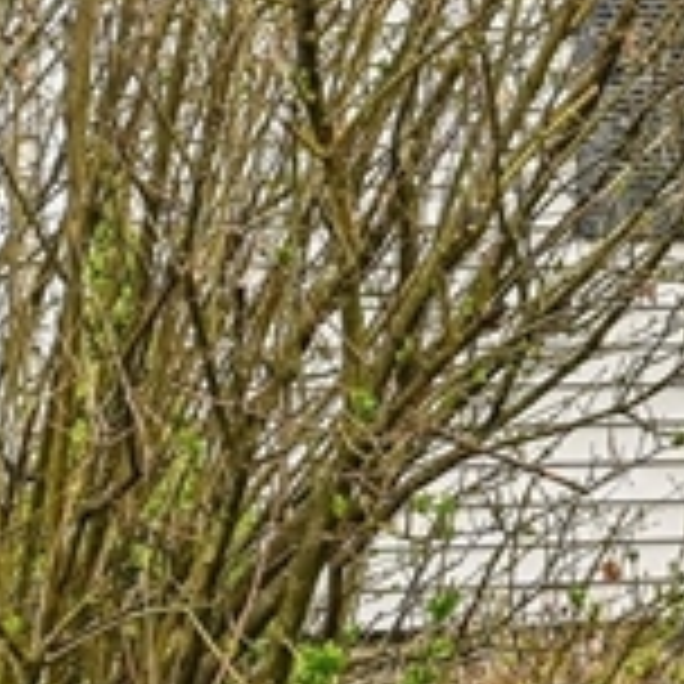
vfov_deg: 9.8
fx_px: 3845
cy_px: -380
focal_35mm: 172
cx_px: 824
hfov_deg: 10.0
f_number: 8
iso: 400
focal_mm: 30
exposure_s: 1/250
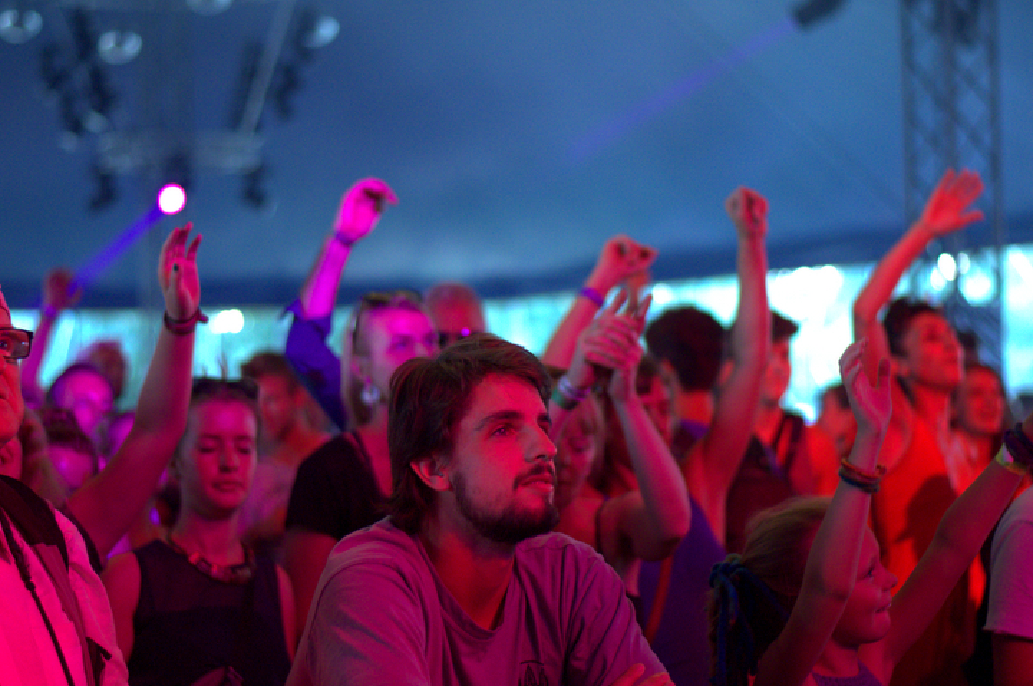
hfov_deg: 27.0
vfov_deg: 18.1
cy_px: 343
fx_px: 2149
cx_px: 516
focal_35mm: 75
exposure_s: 1/320
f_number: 1.8
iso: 4000
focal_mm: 50
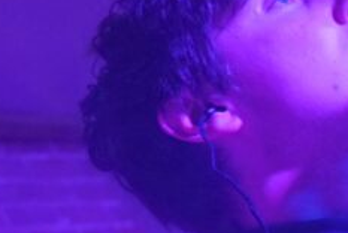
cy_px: 298
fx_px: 1529
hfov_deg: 12.3
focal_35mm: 158
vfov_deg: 8.6
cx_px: 527
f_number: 4.5
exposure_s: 1/20
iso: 6400
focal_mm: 36
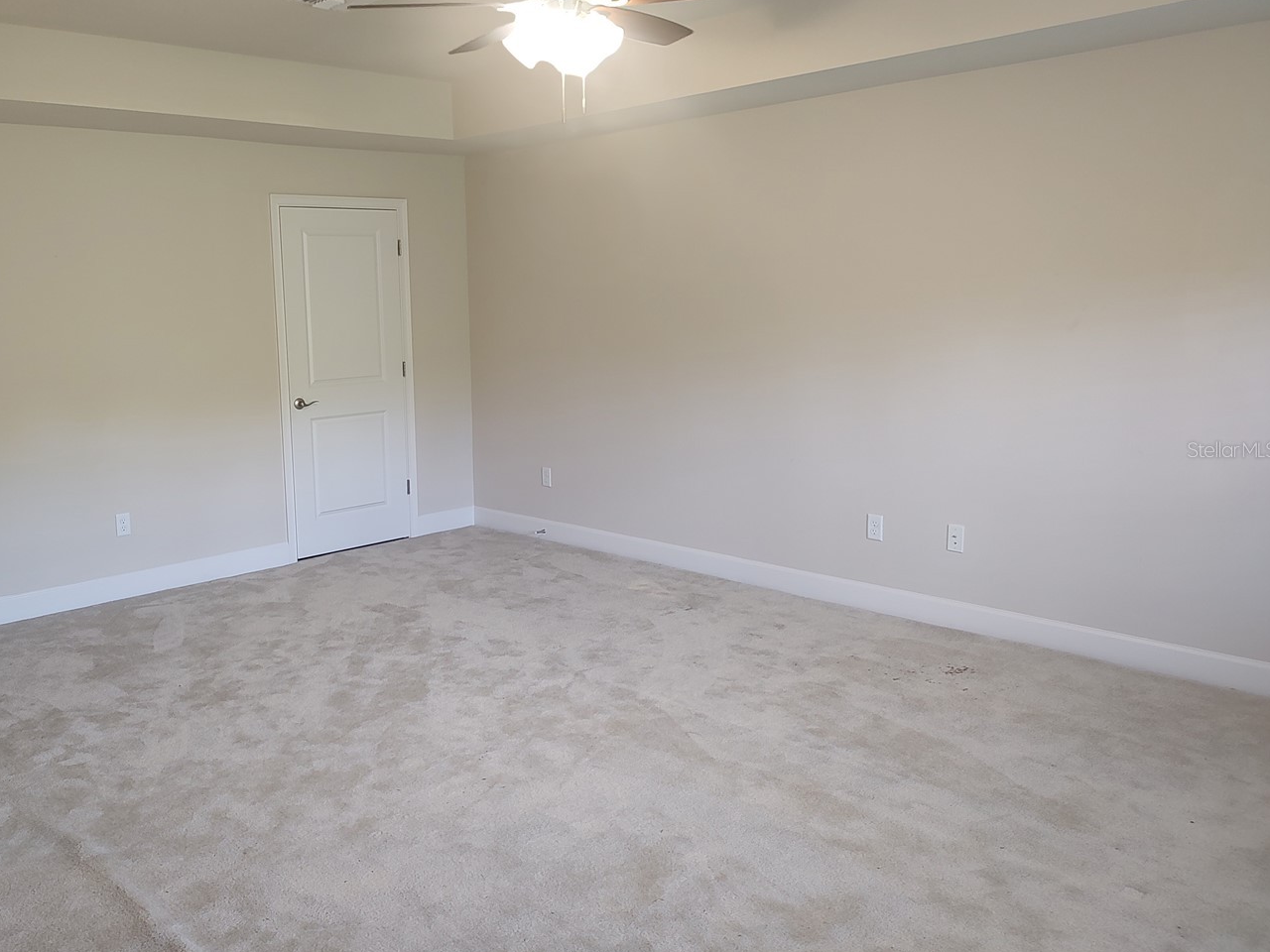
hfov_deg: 59.3
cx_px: 487
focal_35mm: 30
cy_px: 449
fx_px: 1101
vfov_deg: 46.8
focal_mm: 5.88
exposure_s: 1/40
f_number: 1.9
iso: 819
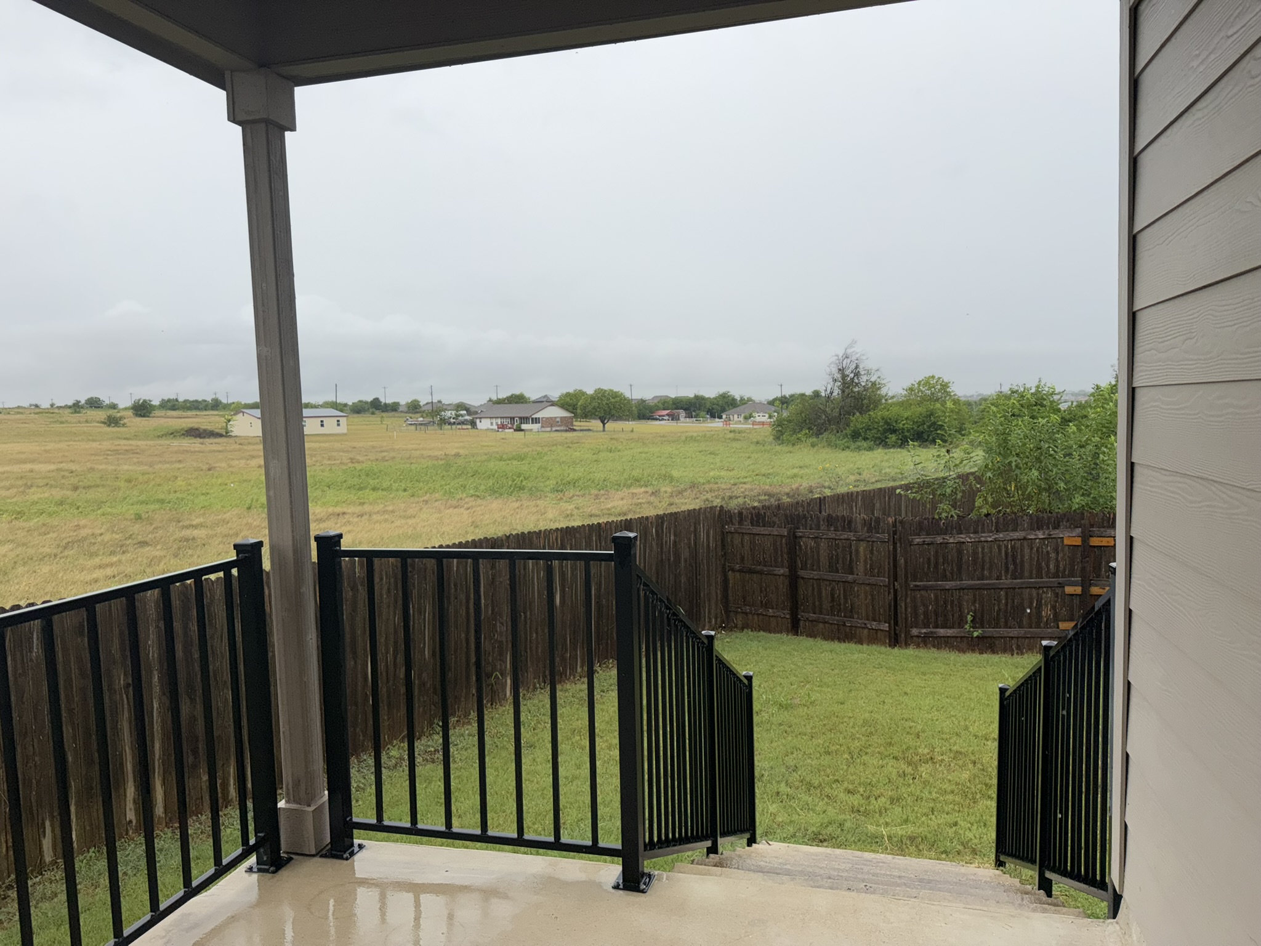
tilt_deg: -4.7
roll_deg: +1.5
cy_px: 473
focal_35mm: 24
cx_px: 630
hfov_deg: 71.6
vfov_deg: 56.8
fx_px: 874
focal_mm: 6.76
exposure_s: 1/858
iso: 125
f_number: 1.78
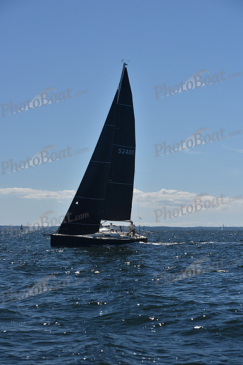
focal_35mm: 98
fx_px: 992
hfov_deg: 14.0
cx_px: 122
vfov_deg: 20.8
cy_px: 182
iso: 200
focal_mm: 98
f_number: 6.3
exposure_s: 1/800
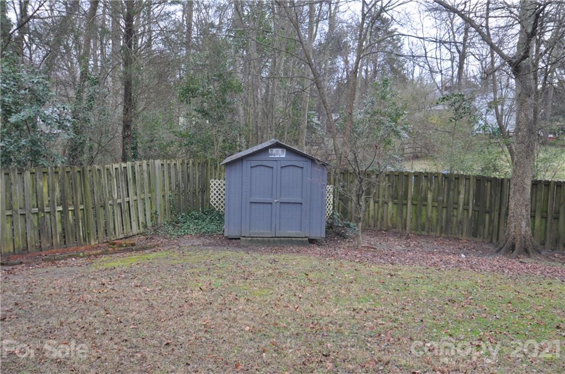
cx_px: 282
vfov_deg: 36.7
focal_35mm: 36
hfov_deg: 53.2
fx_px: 564
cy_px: 187
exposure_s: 1/125
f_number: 5.6
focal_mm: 24
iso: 400
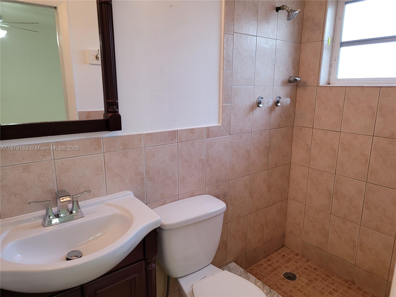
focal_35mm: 24
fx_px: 275
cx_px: 198
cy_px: 148
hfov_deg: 71.6
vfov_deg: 56.8
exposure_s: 1/120
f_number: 1.8
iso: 250
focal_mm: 6.7
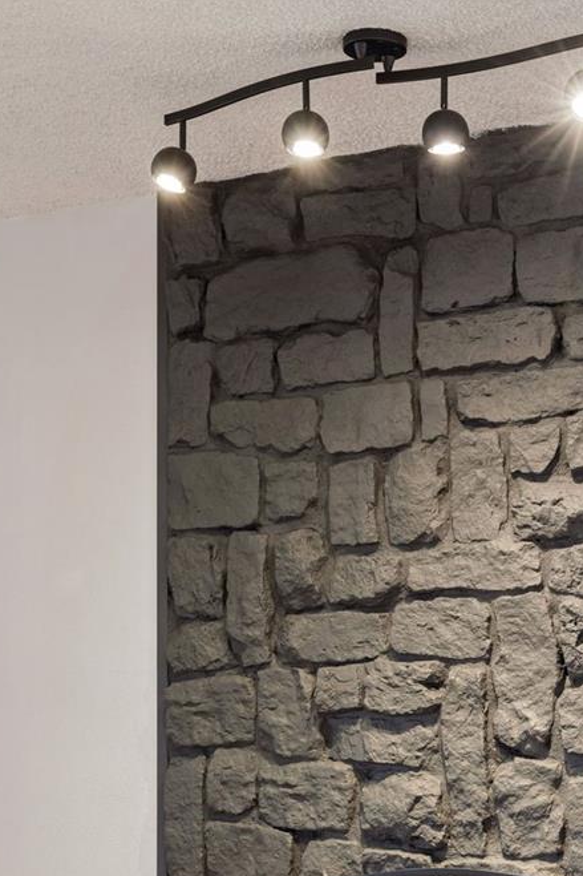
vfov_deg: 27.9
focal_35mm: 71
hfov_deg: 18.9
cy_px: 687
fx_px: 1725
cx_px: 513
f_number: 9
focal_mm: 39
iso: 400
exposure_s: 1/2
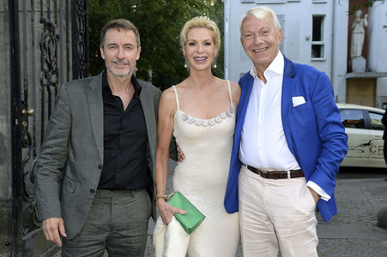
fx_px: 451
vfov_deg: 31.8
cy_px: 128
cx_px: 194
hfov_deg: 46.4
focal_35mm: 42
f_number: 5.6
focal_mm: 42
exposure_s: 1/125
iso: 1250
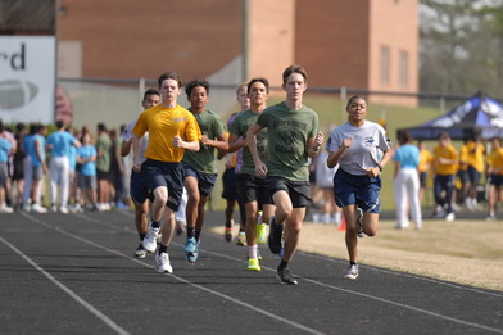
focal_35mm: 291
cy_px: 130
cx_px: 282
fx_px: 4064
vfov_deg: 4.7
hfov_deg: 7.1
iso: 80
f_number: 2.8
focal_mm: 200
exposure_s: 1/1000
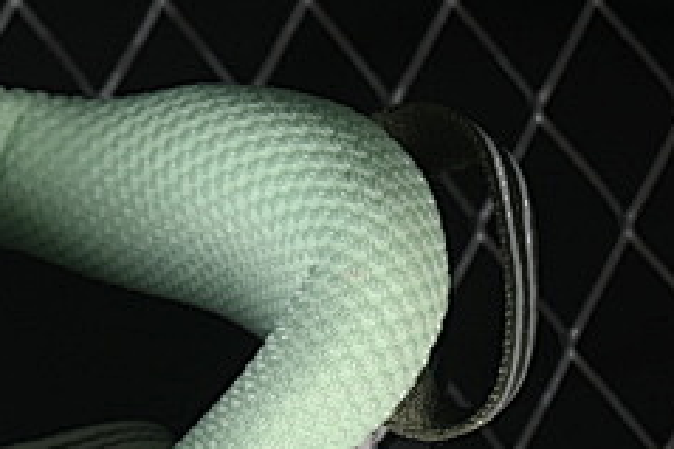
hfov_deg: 6.0
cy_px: 875
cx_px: -539
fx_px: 6342
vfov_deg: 4.0
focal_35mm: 339
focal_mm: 50
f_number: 7.1
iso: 160
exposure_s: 1/80
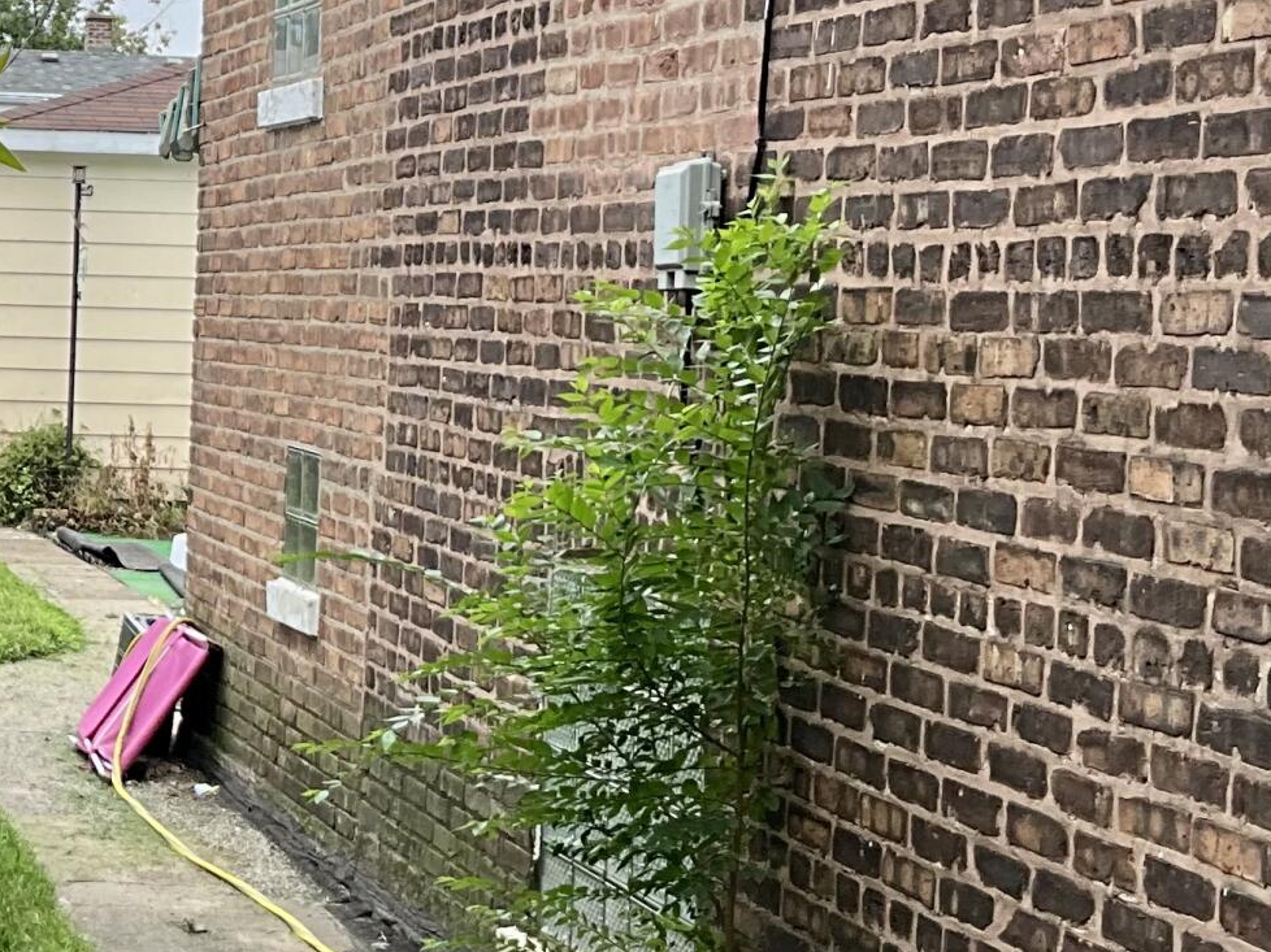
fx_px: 3267
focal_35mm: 89
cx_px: -179
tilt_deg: -3.2
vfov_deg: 16.6
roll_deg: -1.2
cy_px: 452
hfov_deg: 20.8
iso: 25
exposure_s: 1/344
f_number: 1.8
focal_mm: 3
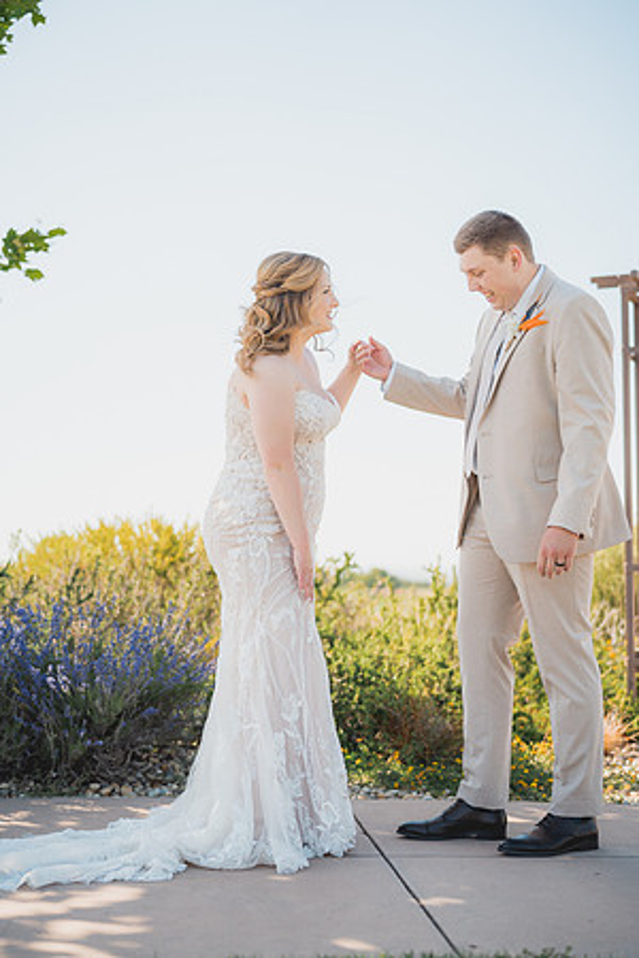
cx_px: 320
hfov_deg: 27.0
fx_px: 1331
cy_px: 479
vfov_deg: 39.6
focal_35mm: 50
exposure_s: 1/2000
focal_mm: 50
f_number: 1.8
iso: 125
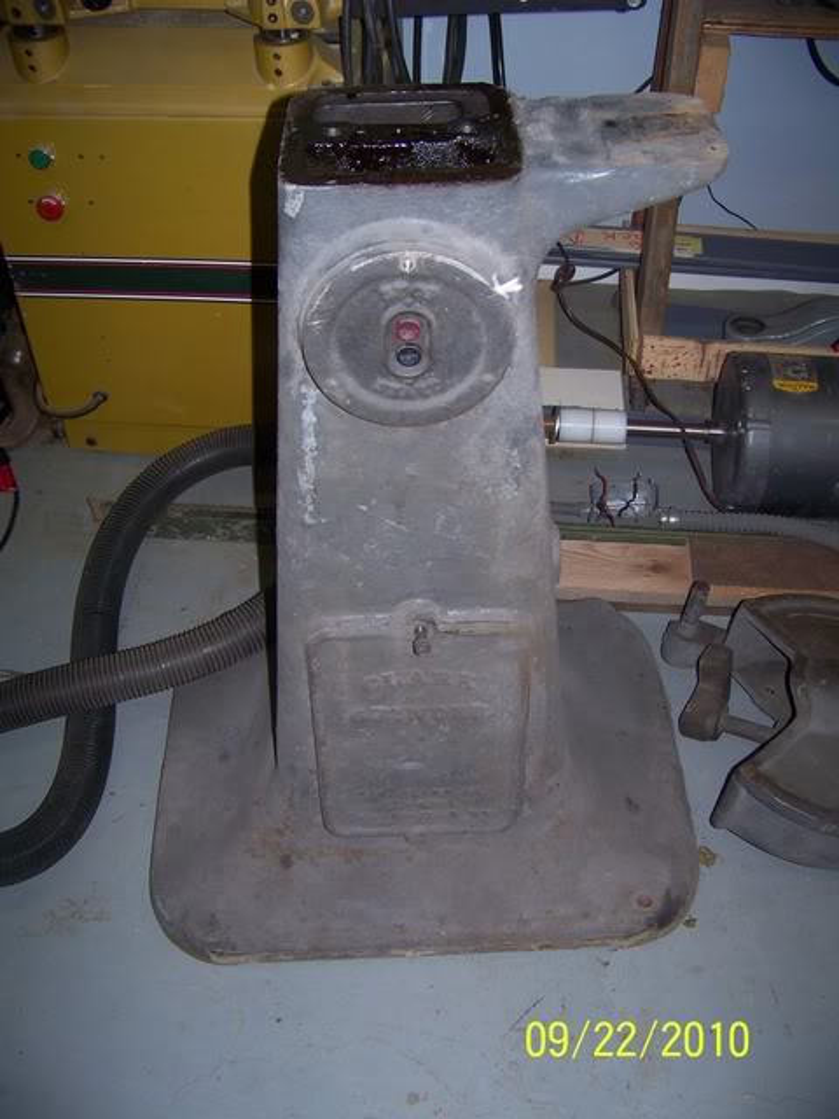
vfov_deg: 51.4
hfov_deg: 39.7
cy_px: 560
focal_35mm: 36
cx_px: 420
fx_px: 1163
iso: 64
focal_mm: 5.9
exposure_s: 1/30
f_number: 2.8
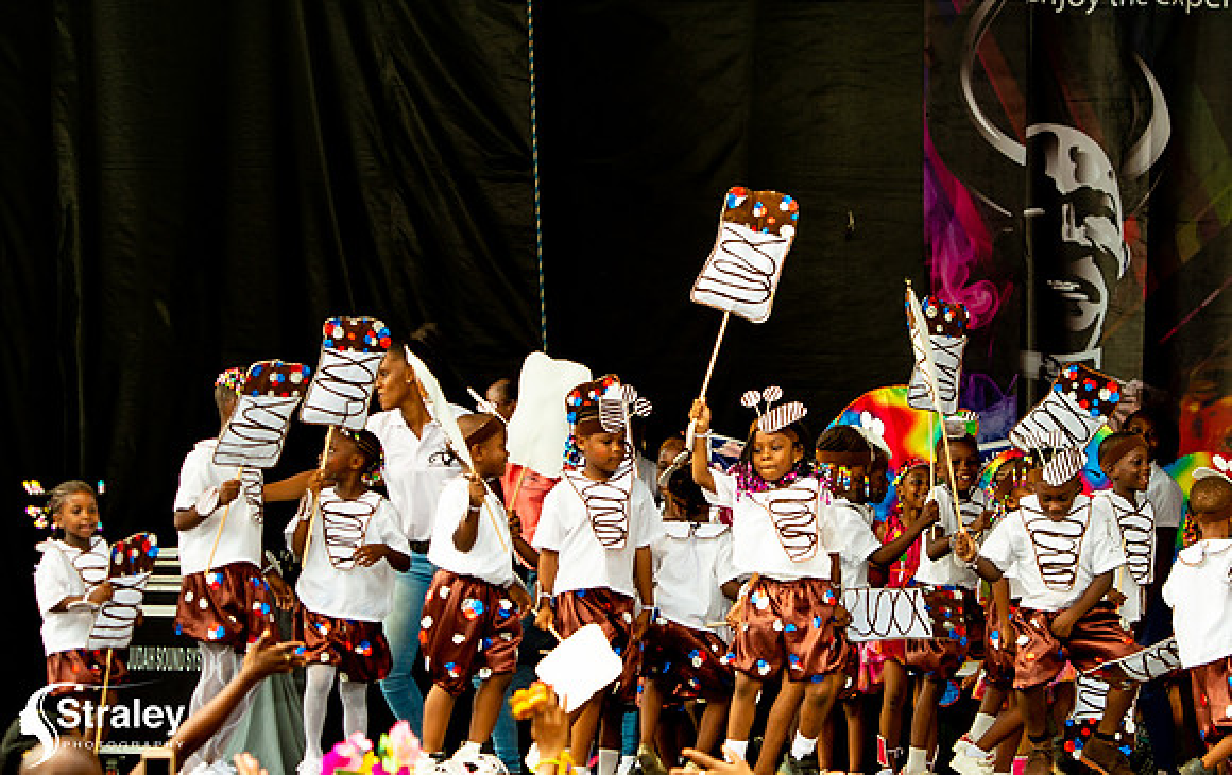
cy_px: 468
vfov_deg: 6.3
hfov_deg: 10.0
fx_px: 7057
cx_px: 687
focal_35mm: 210
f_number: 5.6
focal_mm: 92
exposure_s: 1/200
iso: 160
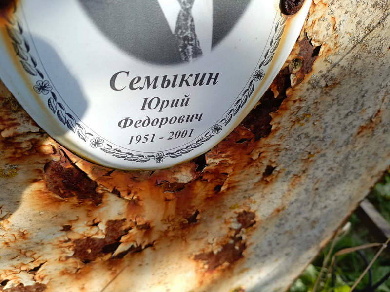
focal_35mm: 25
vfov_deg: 54.9
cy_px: 146
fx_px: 282
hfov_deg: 69.4
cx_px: 195
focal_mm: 4.76
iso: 112
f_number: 1.69
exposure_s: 1/316
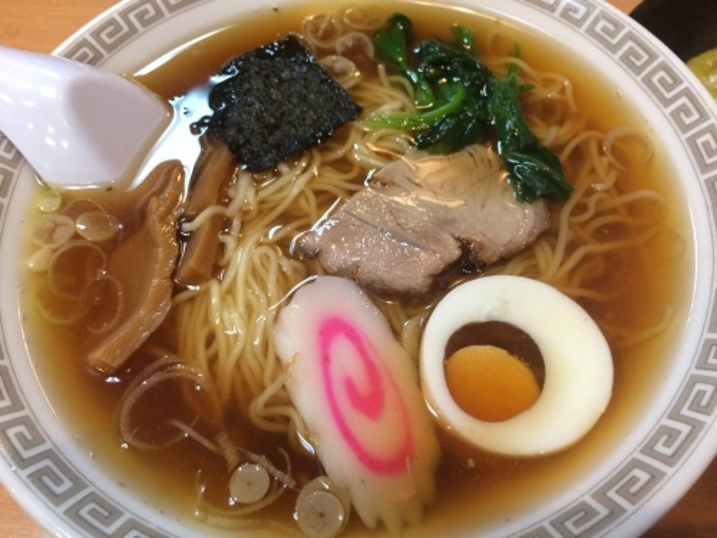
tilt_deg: -60.2
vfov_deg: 48.2
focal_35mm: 29
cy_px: 269
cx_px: 358
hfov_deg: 61.7
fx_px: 601
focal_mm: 4.15
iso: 200
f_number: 2.2
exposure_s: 1/33
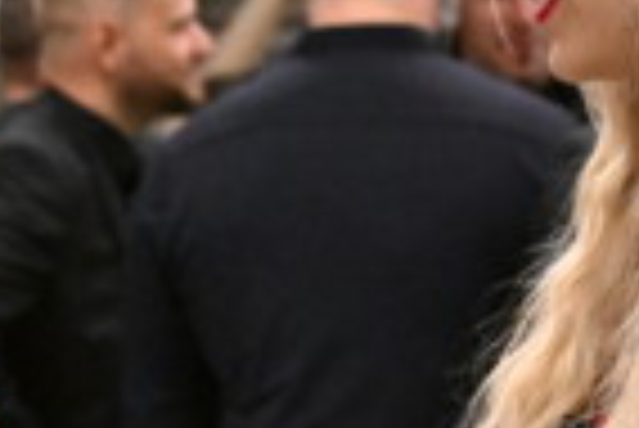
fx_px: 2637
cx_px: 338
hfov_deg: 13.8
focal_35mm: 148
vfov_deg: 9.2
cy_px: 496
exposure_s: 1/1000
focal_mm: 30.5
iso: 12800
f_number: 2.8
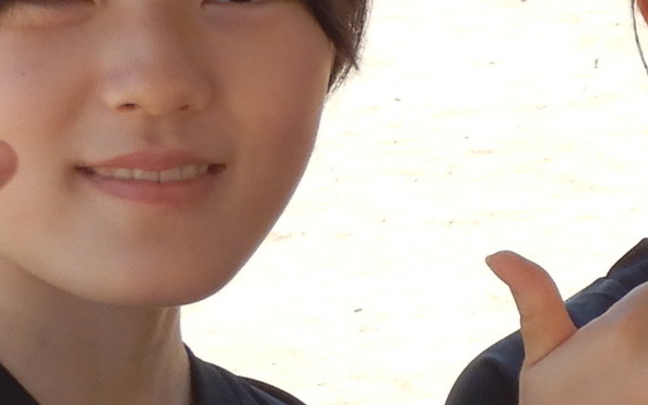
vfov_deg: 7.2
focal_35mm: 181
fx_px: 3195
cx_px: 977
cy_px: 482
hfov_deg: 11.1
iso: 125
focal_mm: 5.6
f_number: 4.2
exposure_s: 1/400
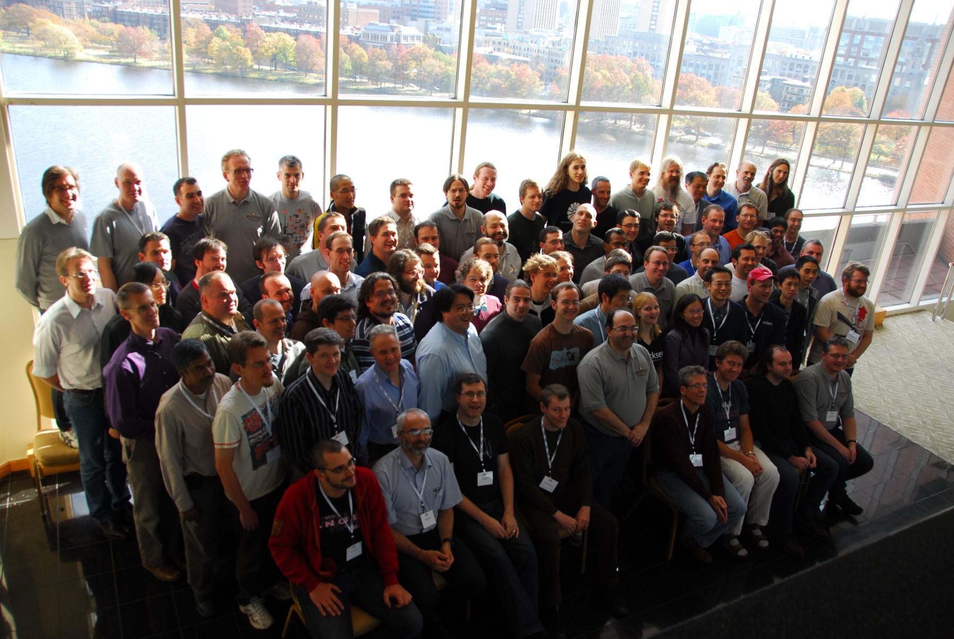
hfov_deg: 67.3
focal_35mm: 27
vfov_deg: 48.1
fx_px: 716
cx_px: 477
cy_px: 320
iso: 100
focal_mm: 18
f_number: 4.5
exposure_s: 1/80
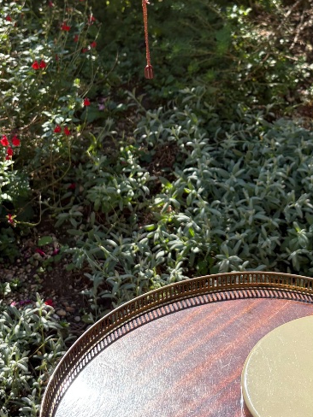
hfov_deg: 22.6
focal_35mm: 64
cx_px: 259
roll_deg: -0.3
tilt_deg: -26.5
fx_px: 772
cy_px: 143
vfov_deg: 30.1
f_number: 1.6
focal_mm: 5.96
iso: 64
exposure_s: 1/1484
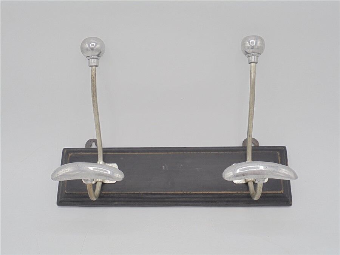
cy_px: 128
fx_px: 422
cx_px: 170
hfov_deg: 43.9
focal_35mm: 43
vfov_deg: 33.6
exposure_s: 1/200
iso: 100
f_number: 4.5
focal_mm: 7.8
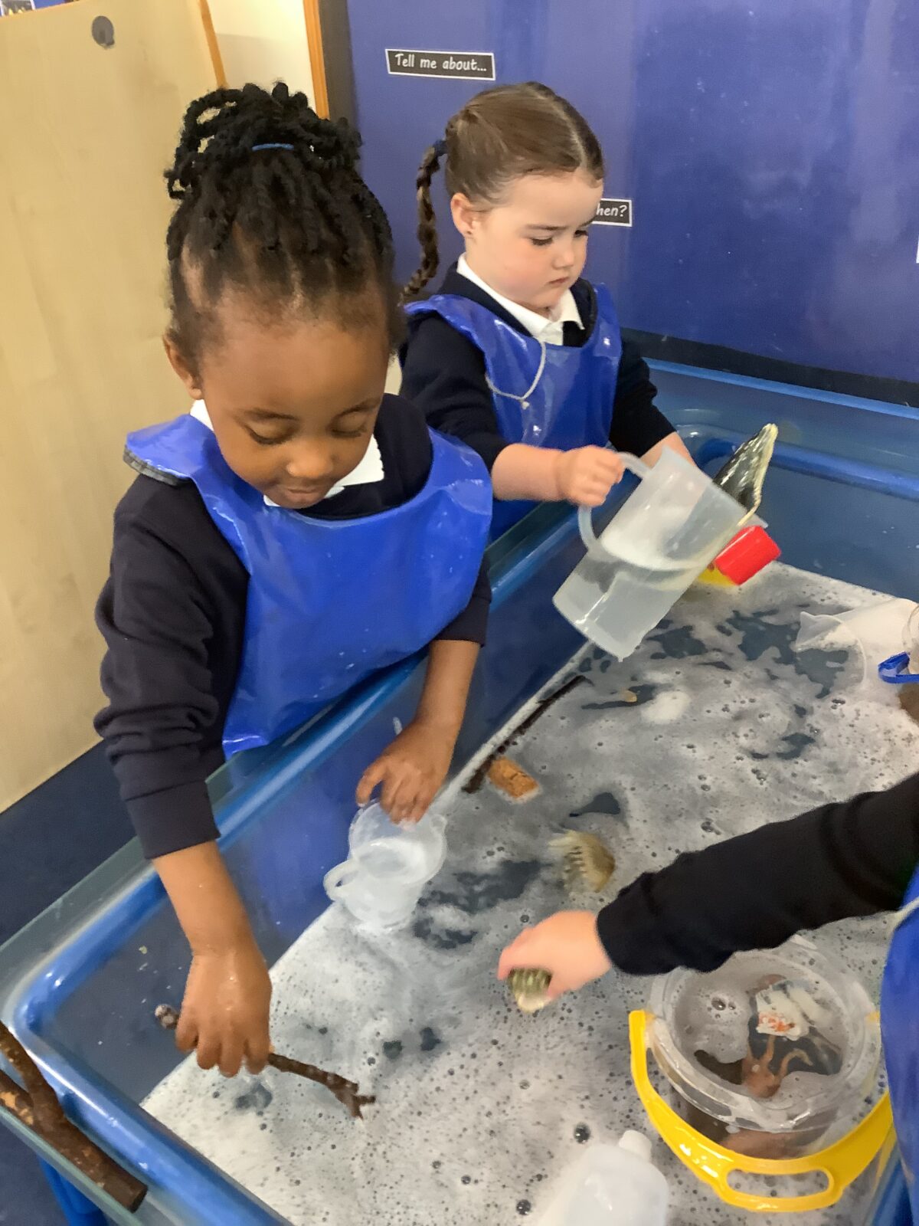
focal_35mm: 31
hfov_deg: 45.4
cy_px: 613
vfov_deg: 58.4
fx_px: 1097
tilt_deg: -35.1
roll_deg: +4.7
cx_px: 460
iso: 250
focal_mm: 3.3
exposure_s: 1/50
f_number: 2.4
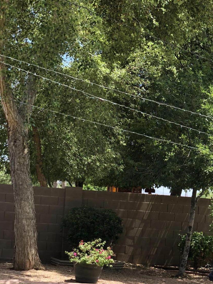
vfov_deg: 20.5
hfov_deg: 15.7
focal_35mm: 94
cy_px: 245
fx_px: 771
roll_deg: -4.1
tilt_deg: -2.9
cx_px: 158
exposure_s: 1/426
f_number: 2.4
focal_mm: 6
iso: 16
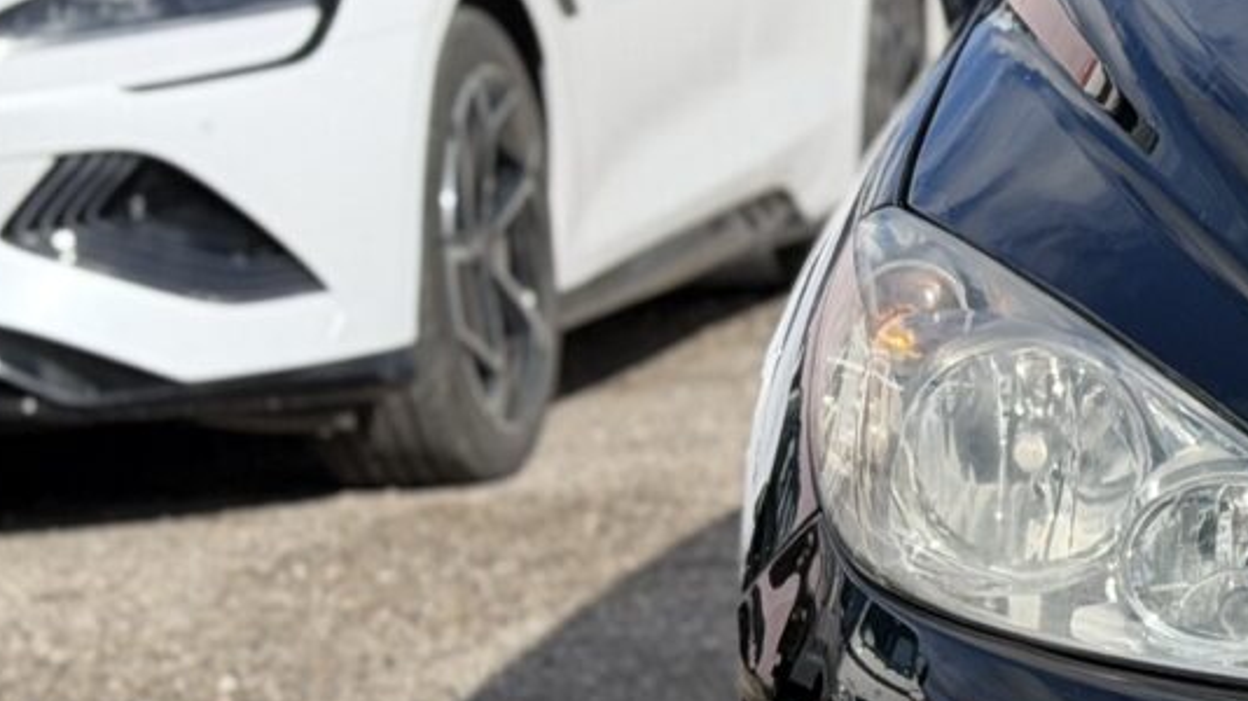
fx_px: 6219
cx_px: 2171
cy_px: 360
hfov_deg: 10.8
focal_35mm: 188
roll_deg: -3.3
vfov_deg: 6.5
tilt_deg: -4.6
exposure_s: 1/3534
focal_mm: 6.76
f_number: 1.78
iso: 100
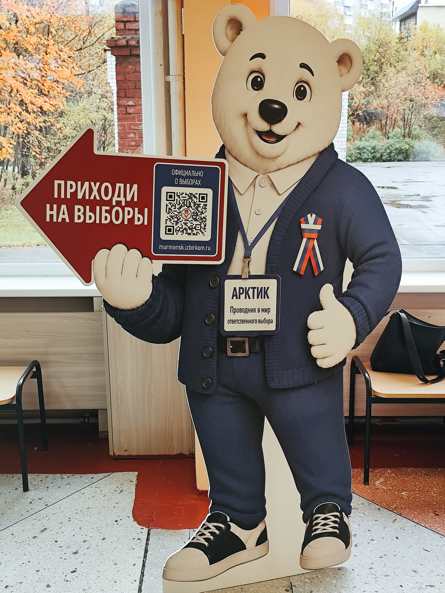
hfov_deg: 34.3
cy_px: 296
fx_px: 720
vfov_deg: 44.8
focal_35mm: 42
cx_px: 222
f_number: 1.65
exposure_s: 1/100
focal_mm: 6.14
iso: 250
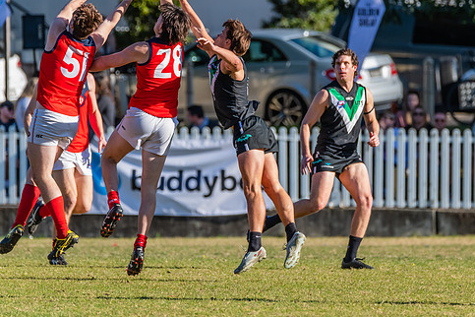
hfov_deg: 3.0
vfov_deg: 2.0
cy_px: 95
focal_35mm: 689
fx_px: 9090
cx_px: 287
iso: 800
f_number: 7.1
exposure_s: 1/1600
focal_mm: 450
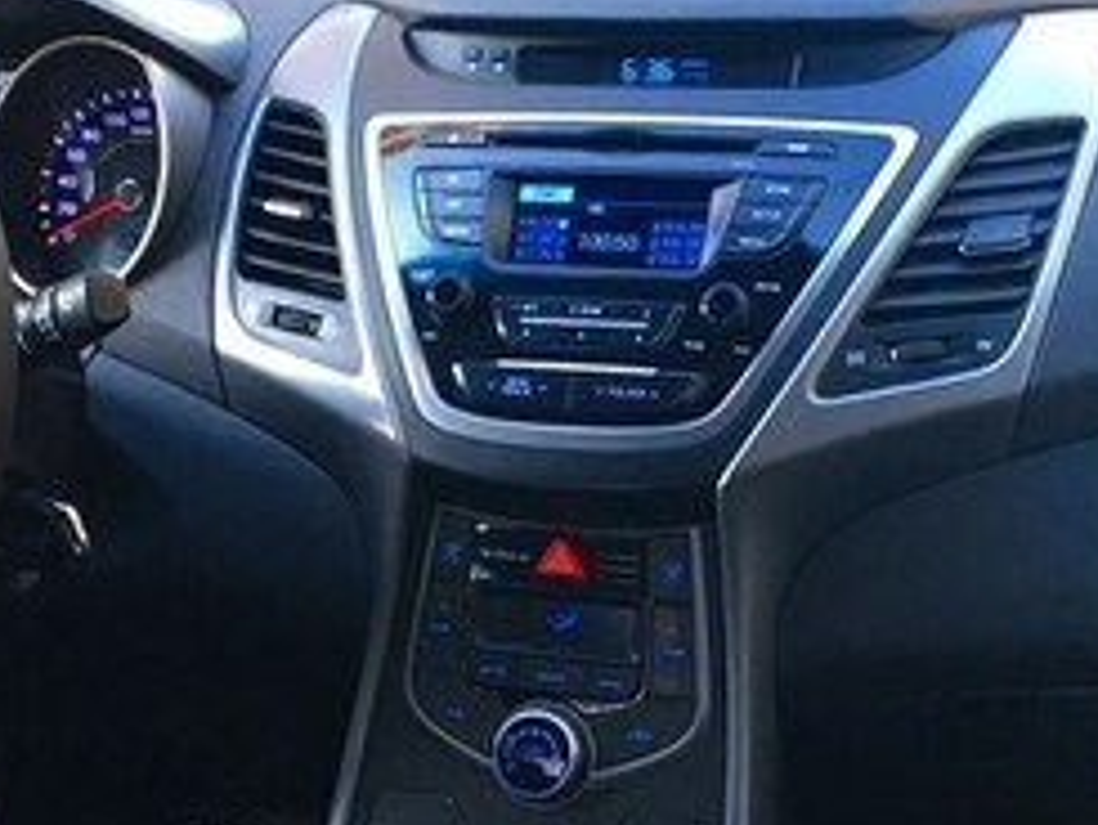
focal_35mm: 78
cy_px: 937
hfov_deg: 25.0
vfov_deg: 18.1
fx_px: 2475
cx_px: 556
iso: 80
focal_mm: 4.15
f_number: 2.2
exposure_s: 1/33
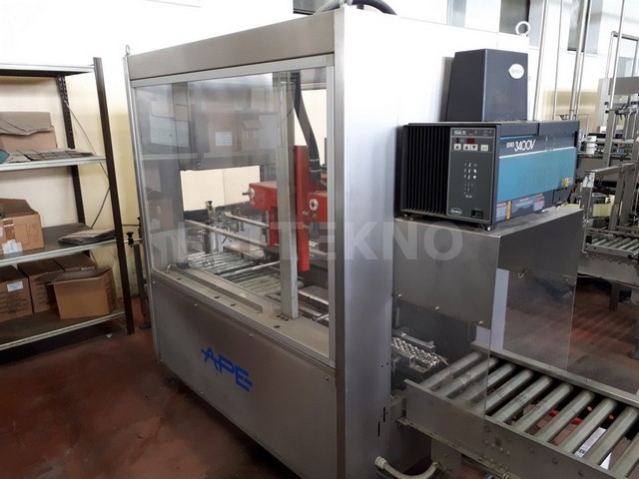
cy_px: 240
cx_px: 320
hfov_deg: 65.3
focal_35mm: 27
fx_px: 498
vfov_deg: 51.4
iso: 200
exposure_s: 1/25
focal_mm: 3.6
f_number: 1.9
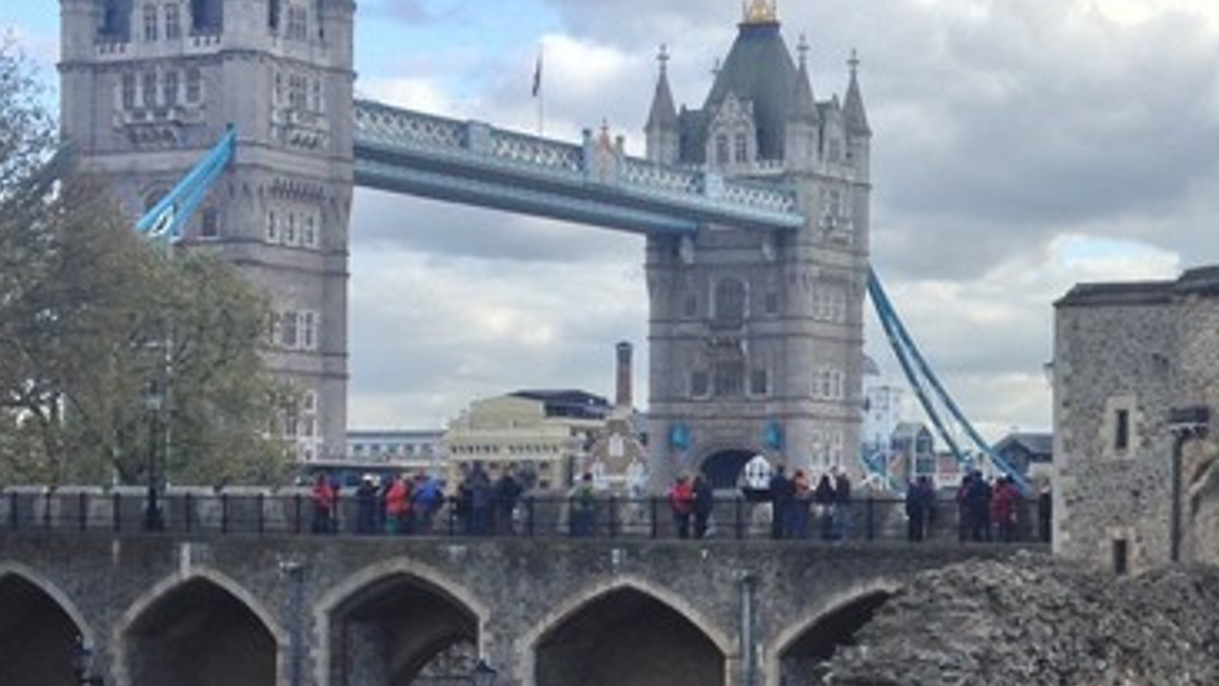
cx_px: 1126
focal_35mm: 100
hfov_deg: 20.9
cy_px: 576
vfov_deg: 12.1
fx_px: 3233
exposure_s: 1/620
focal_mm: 4.28
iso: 50
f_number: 2.4
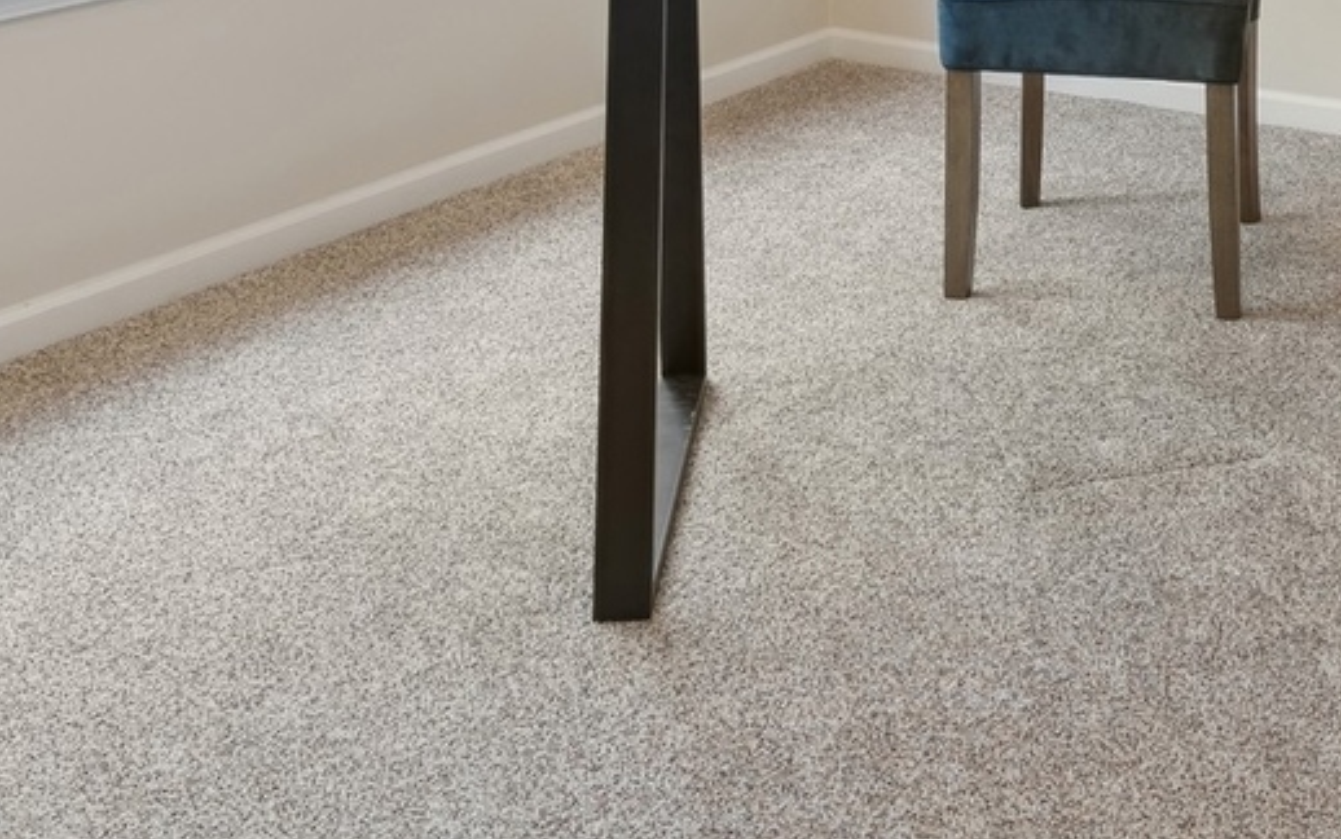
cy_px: -388
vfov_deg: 21.6
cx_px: 1121
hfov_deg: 37.7
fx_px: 1864
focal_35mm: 51
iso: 200
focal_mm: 16
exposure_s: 1/8
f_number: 9.5
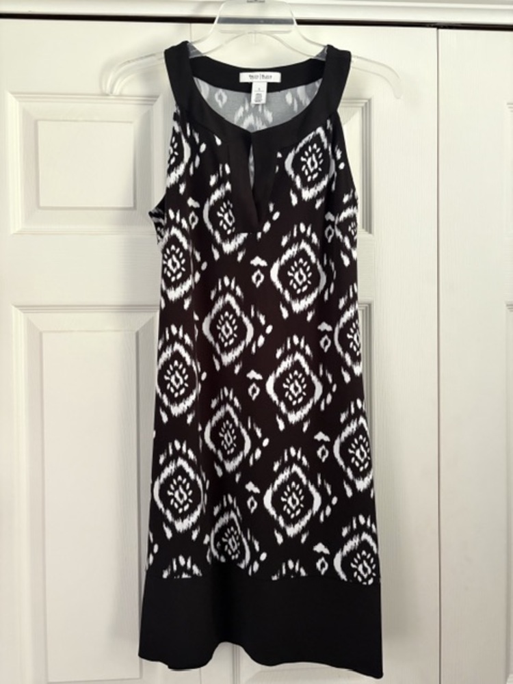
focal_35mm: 26
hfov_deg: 53.1
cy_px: 342
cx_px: 256
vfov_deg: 67.3
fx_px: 514
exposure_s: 1/35
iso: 640
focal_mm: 5.96
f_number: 1.6
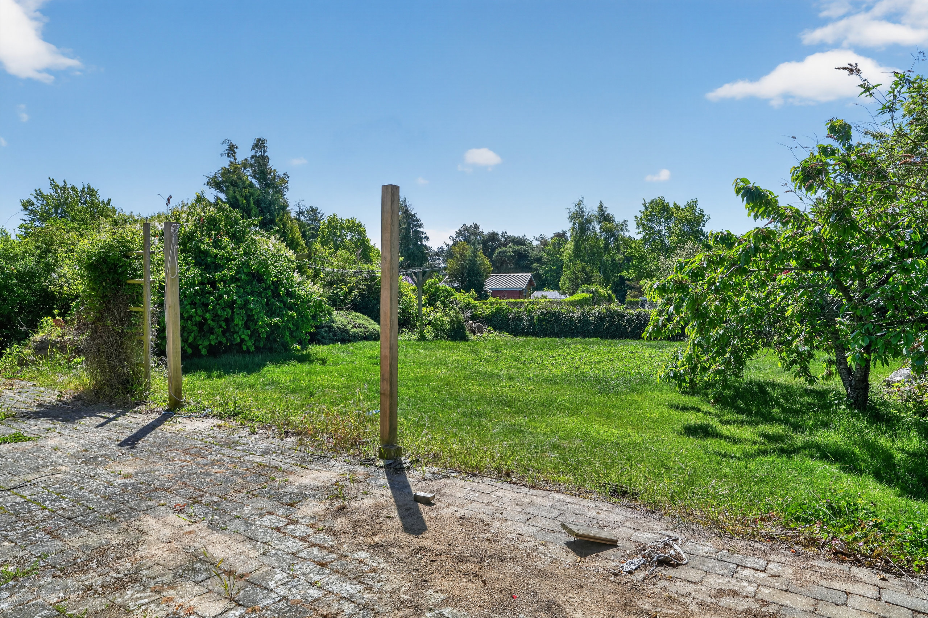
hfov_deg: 76.1
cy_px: 309
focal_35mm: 23
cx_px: 464
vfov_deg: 55.1
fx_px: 593
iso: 400
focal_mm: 23
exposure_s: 1/200
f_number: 8
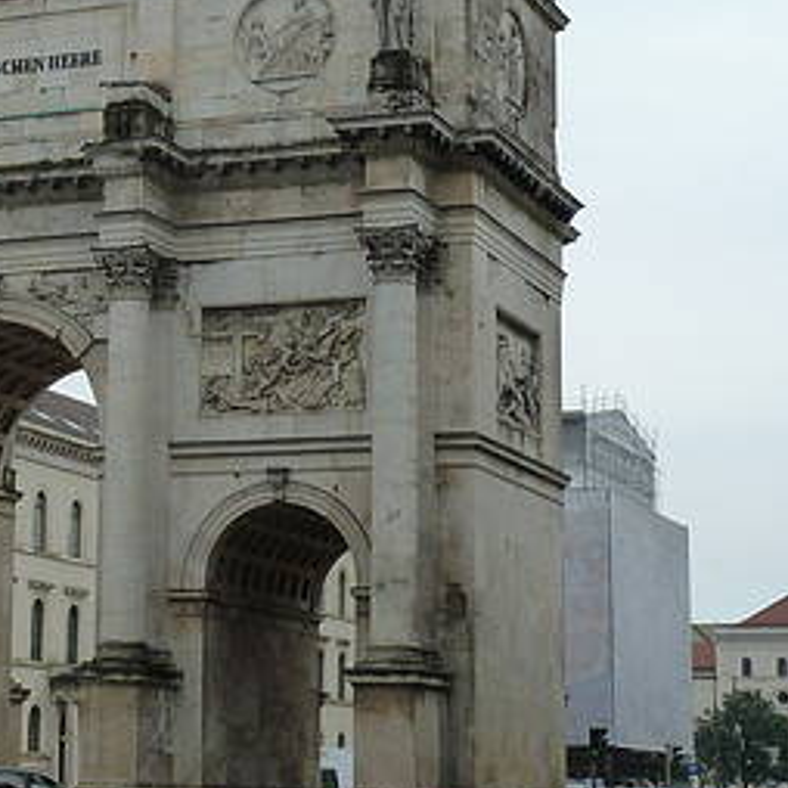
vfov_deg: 17.9
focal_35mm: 97
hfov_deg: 17.6
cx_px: 34
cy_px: 265
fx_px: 2498
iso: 125
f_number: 5.6
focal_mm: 7.9
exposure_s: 1/400
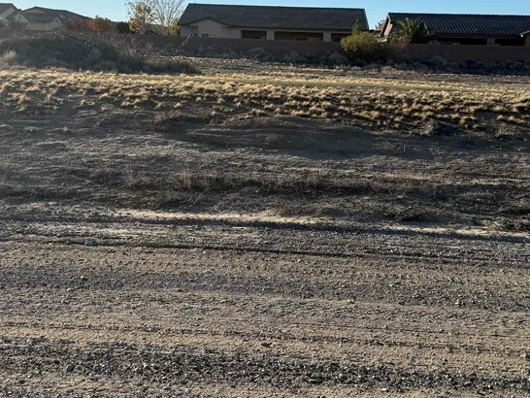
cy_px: 139
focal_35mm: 45
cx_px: 282
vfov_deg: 32.0
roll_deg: -1.3
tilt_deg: -5.9
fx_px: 689
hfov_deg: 42.0
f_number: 1.78
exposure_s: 1/4975
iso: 80
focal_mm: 6.76
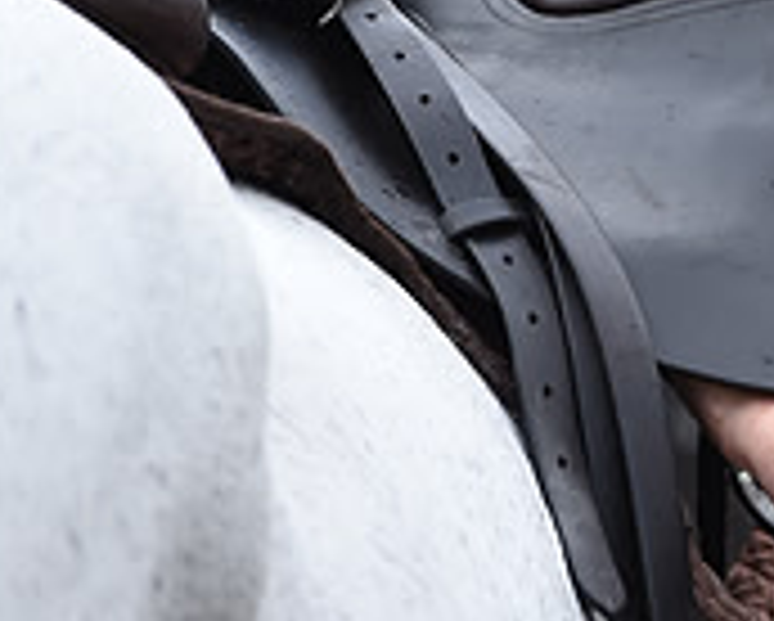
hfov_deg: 3.2
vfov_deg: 2.6
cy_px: -153
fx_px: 13783
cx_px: 1274
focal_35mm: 601
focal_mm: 190
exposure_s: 1/800
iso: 400
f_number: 4
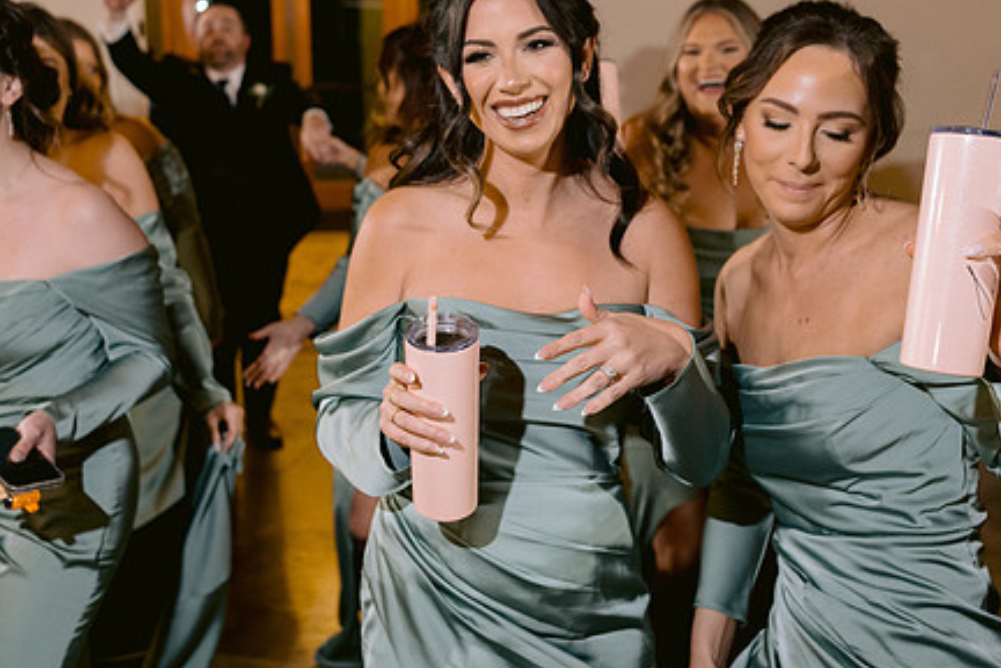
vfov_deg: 28.5
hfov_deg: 41.8
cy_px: 247
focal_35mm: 47
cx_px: 438
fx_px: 1307
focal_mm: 35
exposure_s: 1/125
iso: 1600
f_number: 3.2
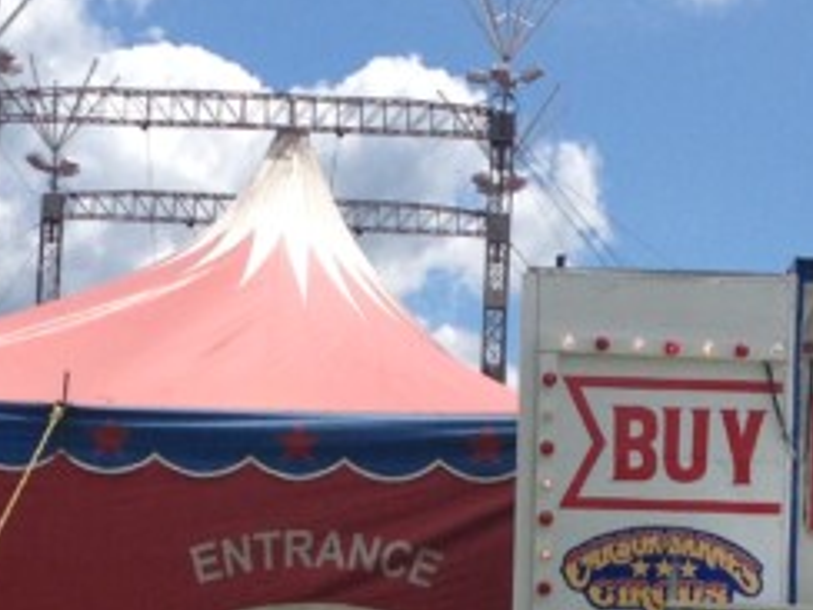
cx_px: 320
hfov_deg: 13.4
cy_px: 667
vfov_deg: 10.0
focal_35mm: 147
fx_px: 3452
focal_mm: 4.28
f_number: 2.4
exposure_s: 1/2762
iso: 50
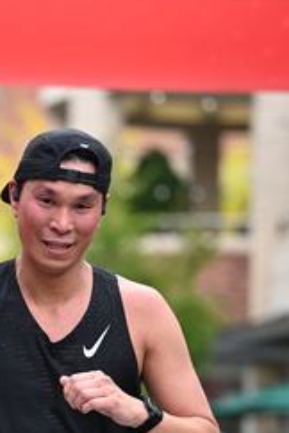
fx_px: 2866
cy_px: 349
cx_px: -8
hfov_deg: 5.8
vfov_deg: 8.6
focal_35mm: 238
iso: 640
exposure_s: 1/2000
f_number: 2.8
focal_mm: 105
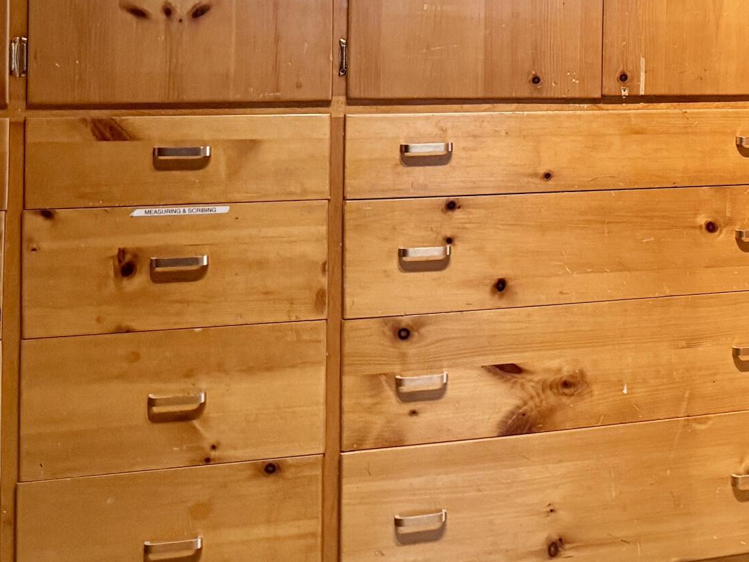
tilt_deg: +0.4
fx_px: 1406
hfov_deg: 26.2
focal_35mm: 65
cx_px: 924
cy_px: 39
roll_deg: -0.7
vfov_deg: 22.0
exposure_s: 1/60
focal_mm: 6.76
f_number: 1.78
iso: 500
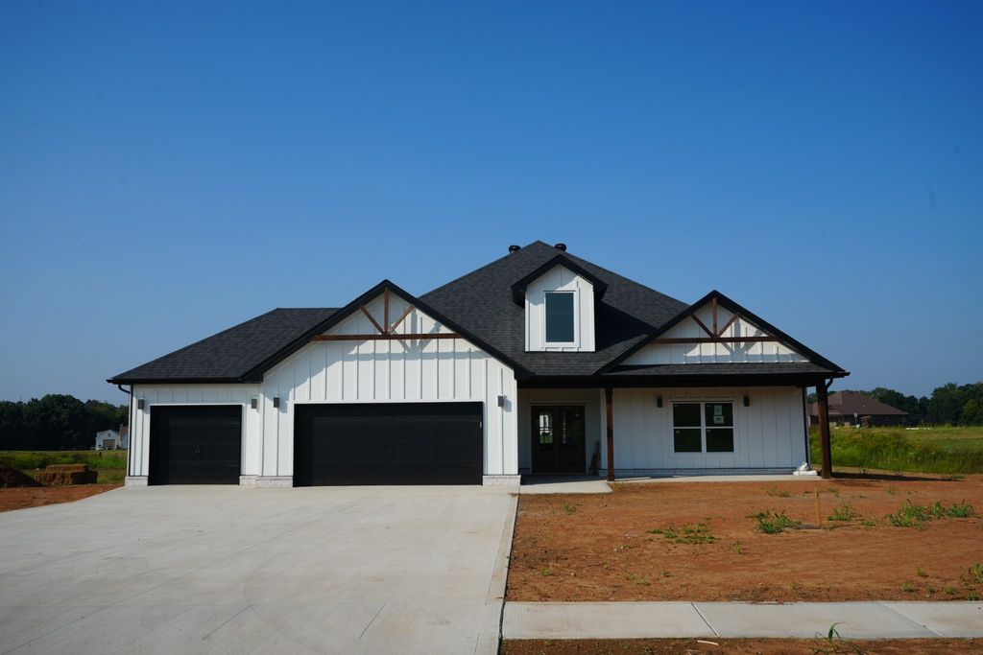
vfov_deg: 42.3
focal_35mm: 31
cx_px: 492
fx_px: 847
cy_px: 328
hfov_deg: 60.3
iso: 100
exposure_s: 1/250
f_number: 9.5
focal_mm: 31
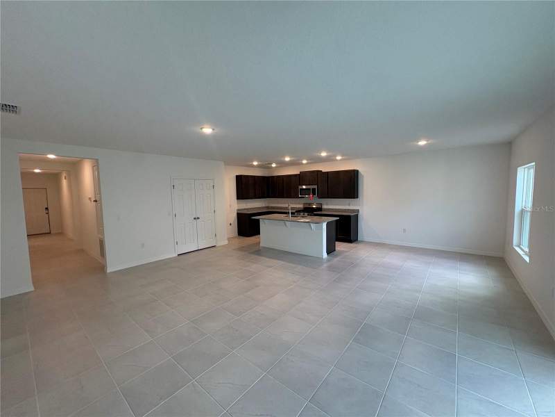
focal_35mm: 14
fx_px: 224
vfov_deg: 85.7
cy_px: 208
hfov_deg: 102.1
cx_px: 278
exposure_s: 1/120
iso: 160
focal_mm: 2.22
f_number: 2.2
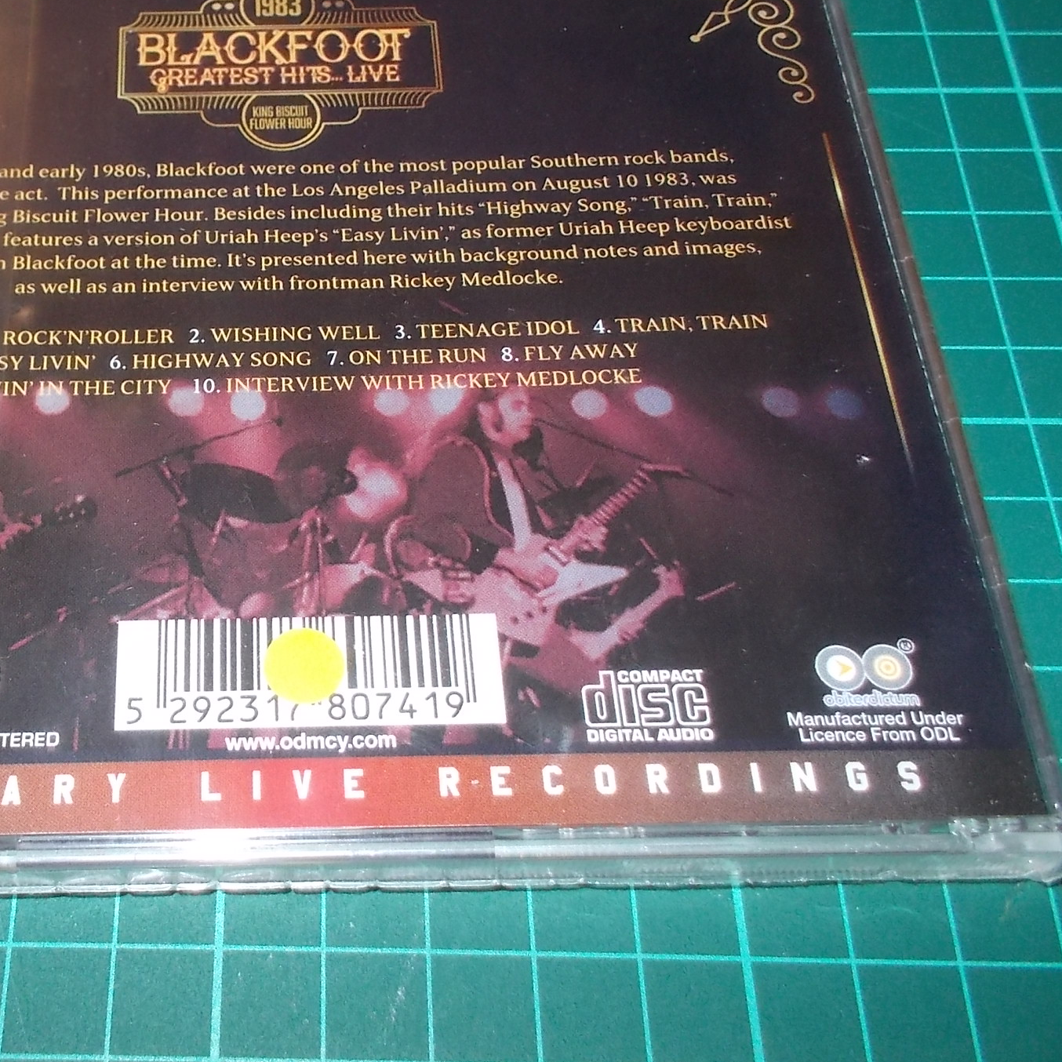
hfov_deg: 38.2
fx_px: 1493
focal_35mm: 43
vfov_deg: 39.0
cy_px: 424
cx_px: 264
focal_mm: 4.1
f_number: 3.3
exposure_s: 1/30
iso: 200
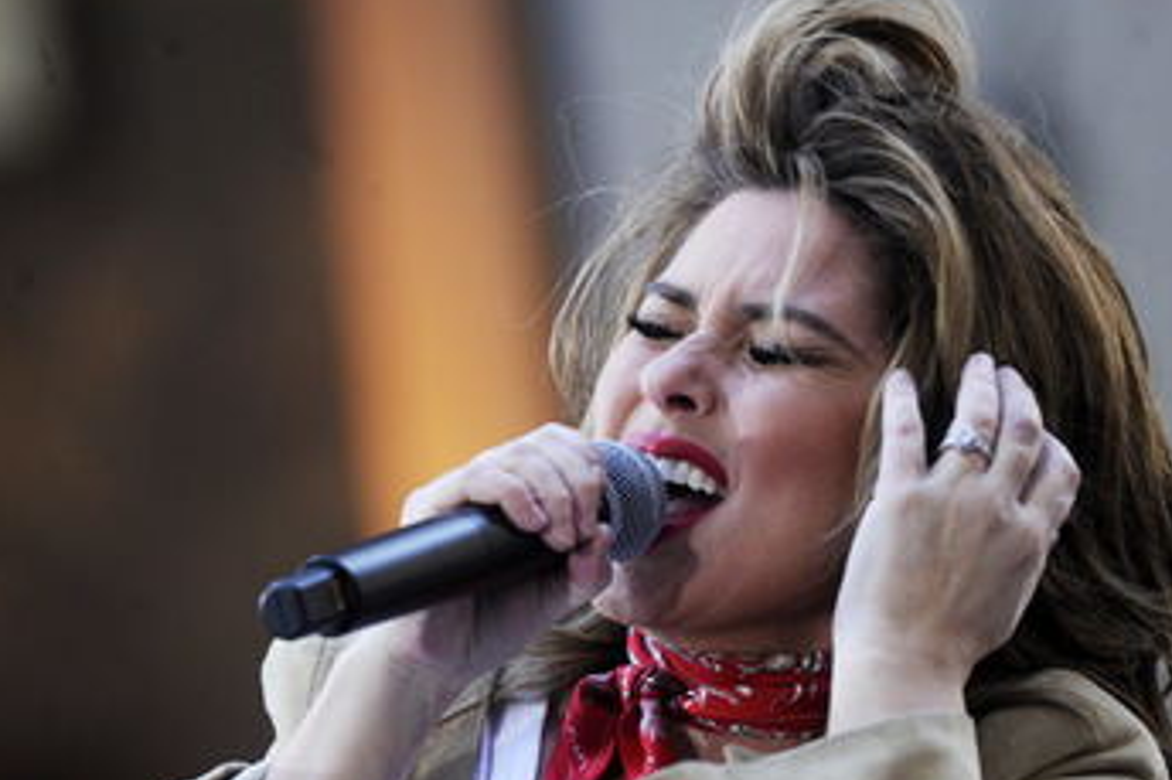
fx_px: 12788
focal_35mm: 393
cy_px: 412
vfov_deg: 3.5
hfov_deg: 5.2
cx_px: 583
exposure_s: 1/500
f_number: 6.3
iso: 1600
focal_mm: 300
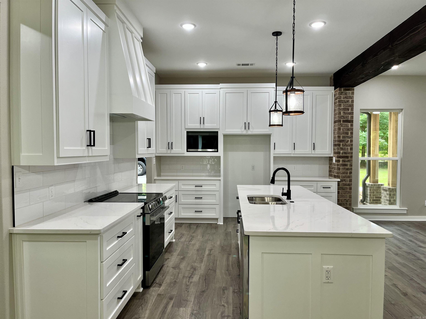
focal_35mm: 26
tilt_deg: -3.1
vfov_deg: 53.1
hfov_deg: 67.3
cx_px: 213
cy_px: 160
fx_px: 320
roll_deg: +0.0
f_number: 1.6
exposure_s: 1/120
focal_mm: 5.1
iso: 100
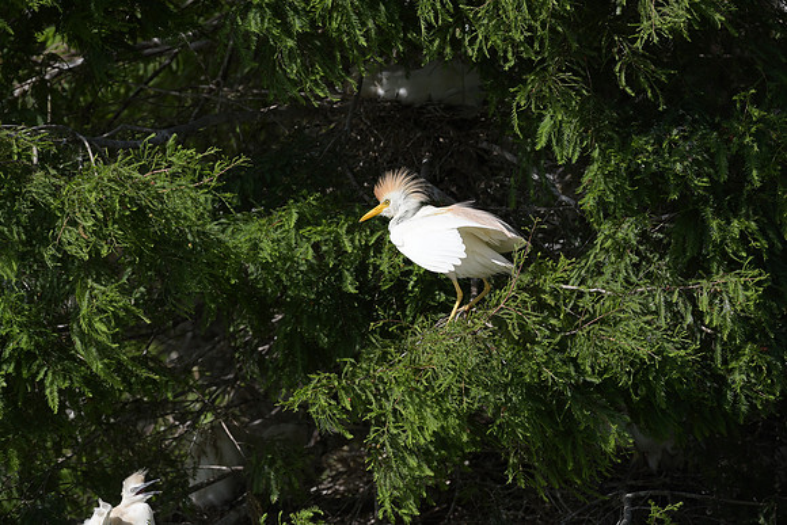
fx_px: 17492
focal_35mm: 800
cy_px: 262
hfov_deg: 2.6
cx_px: 394
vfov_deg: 1.7
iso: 360
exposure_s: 1/800
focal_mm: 800
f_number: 10
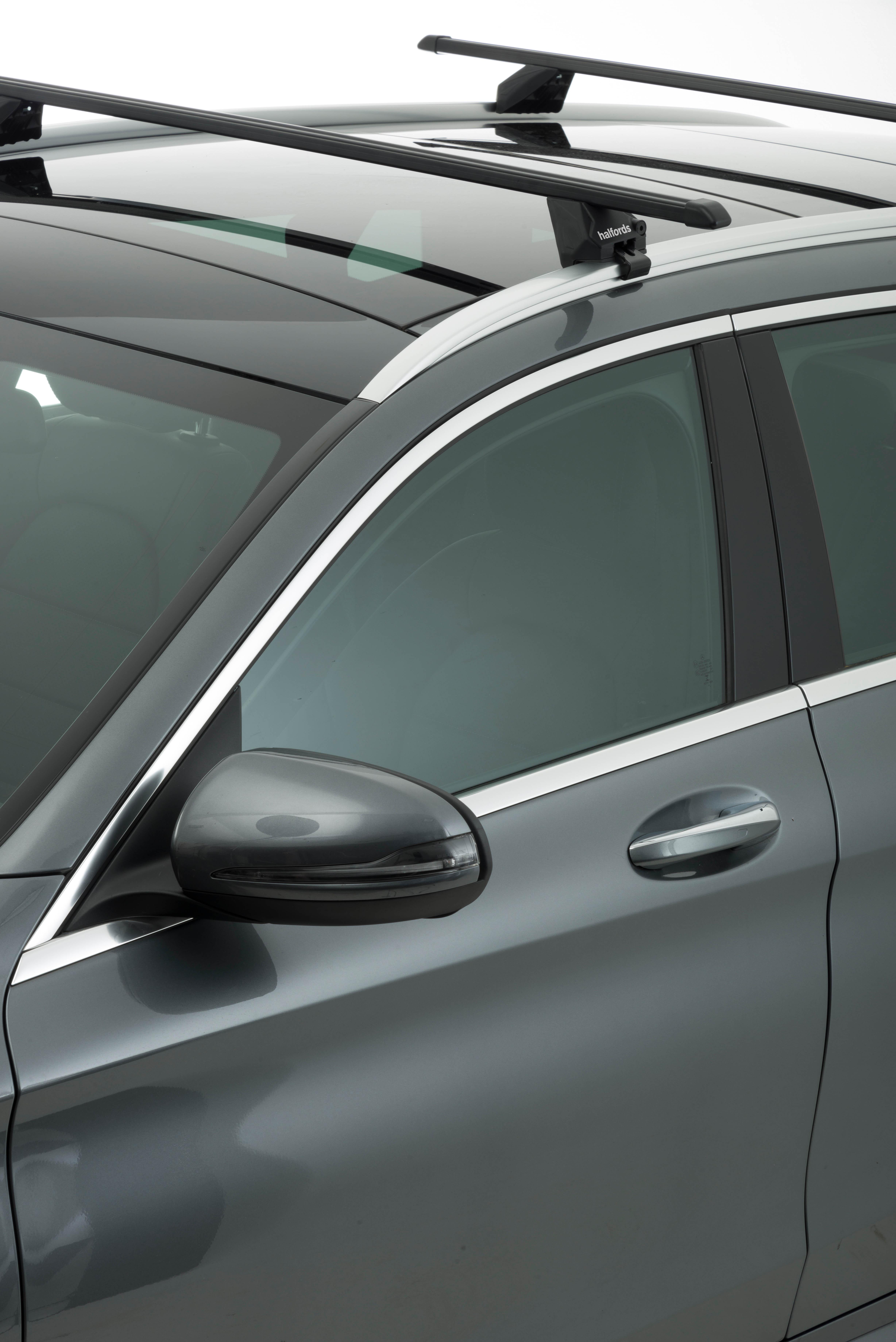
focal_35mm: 110
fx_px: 4103
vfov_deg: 18.6
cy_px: 671
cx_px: 448
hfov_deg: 12.5
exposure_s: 1/160
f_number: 18
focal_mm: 110
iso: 50
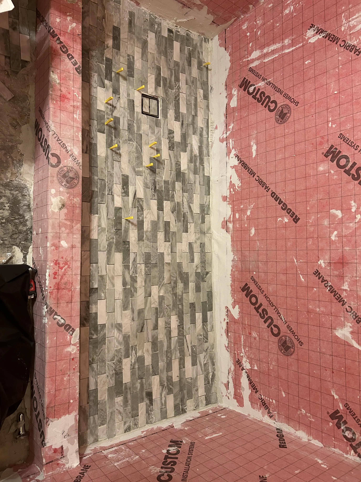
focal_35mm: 26
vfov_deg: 67.3
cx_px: 180
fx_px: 362
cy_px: 241
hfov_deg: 53.1
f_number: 1.5
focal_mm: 5.7
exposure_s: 1/60
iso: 320
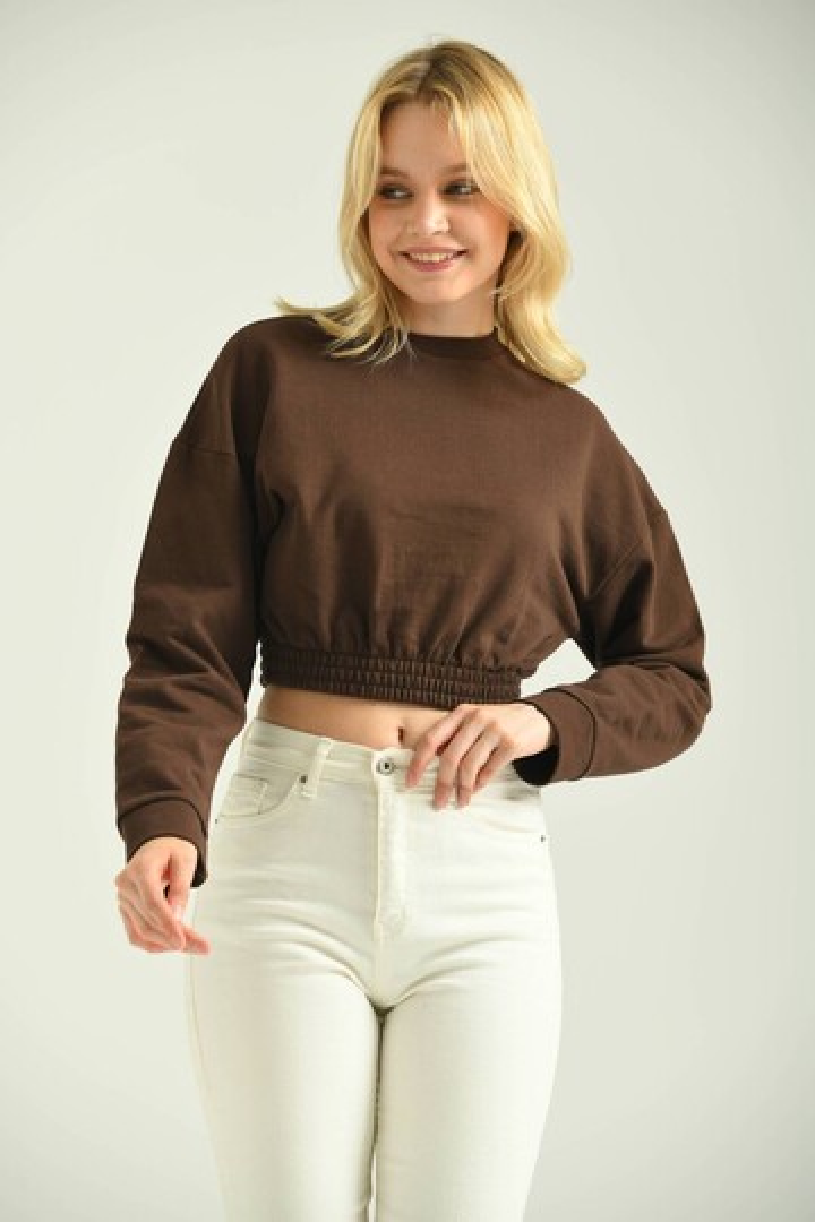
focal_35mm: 155
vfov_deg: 13.2
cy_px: 611
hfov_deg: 8.9
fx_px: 5263
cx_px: 408
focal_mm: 155
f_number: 5.6
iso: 125
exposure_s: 1/160
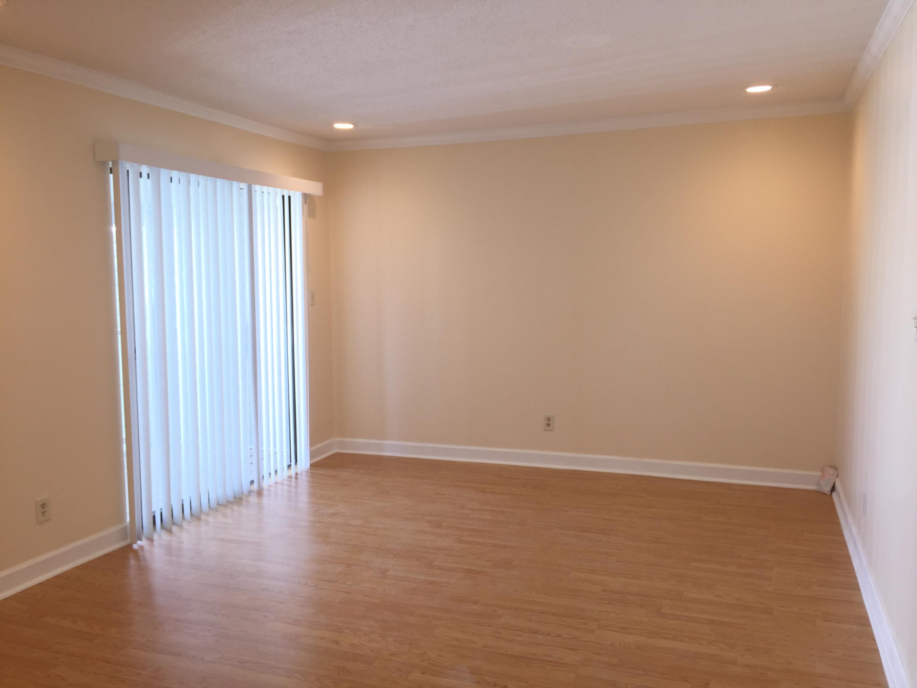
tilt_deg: -6.4
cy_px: 344
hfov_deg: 61.7
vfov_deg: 48.2
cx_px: 458
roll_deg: -0.7
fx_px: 768
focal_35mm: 29
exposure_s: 1/57
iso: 32
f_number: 2.2
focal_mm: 4.15
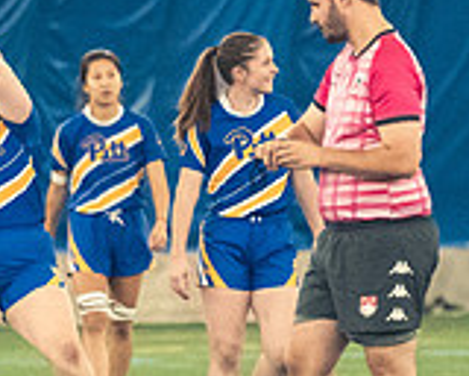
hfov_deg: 1.9
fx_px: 14186
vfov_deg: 1.5
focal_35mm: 1022
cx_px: 88
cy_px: 220
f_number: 2.8
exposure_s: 1/500
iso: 12800
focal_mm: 200
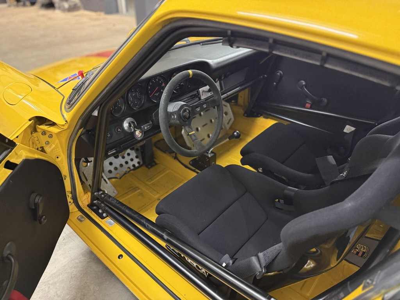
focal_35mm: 24
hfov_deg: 71.6
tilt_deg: -34.3
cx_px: 200
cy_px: 150
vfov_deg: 56.8
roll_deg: -1.4
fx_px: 277
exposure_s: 1/33
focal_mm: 6.76
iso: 1000
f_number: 1.78
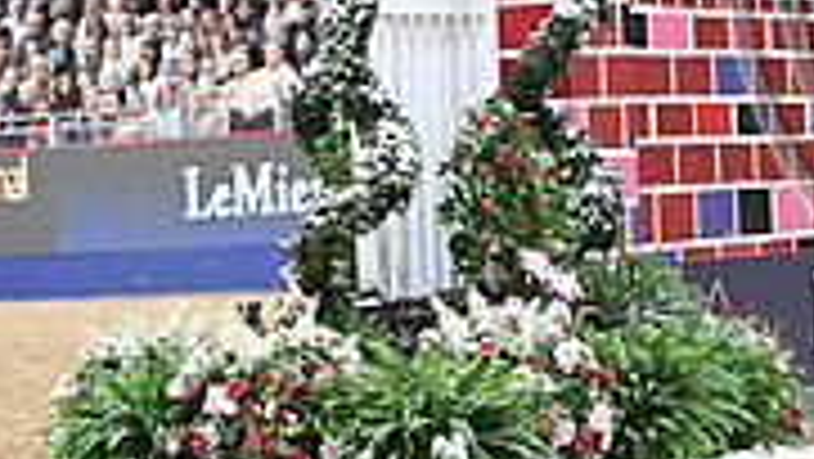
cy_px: -124
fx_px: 5809
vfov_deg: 4.5
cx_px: 1138
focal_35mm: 269
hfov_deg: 7.9
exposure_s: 1/640
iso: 6400
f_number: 3.5
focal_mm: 80
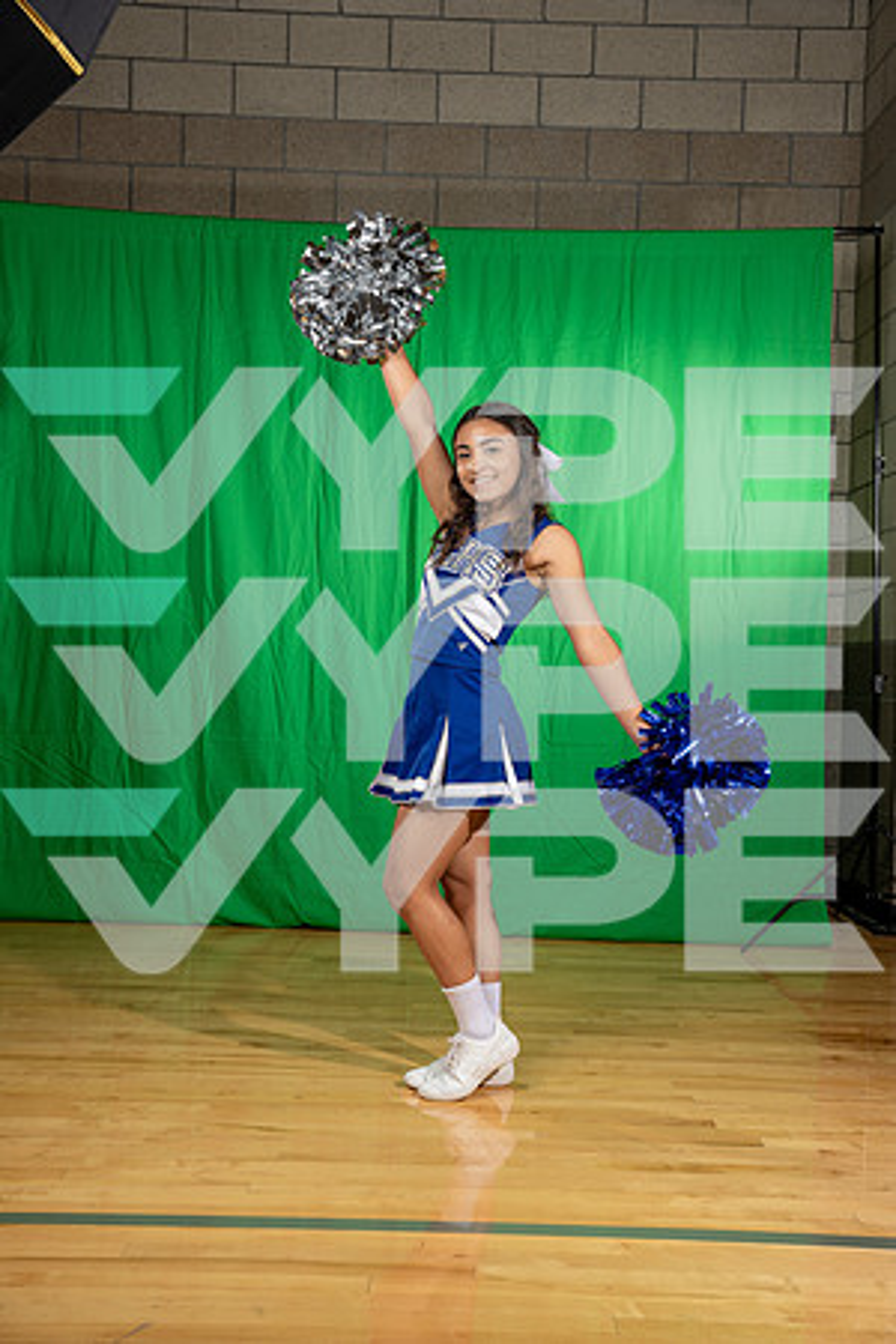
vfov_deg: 47.4
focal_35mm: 41
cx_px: 448
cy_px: 672
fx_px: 1531
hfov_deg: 32.6
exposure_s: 1/250
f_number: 5
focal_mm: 41
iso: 160
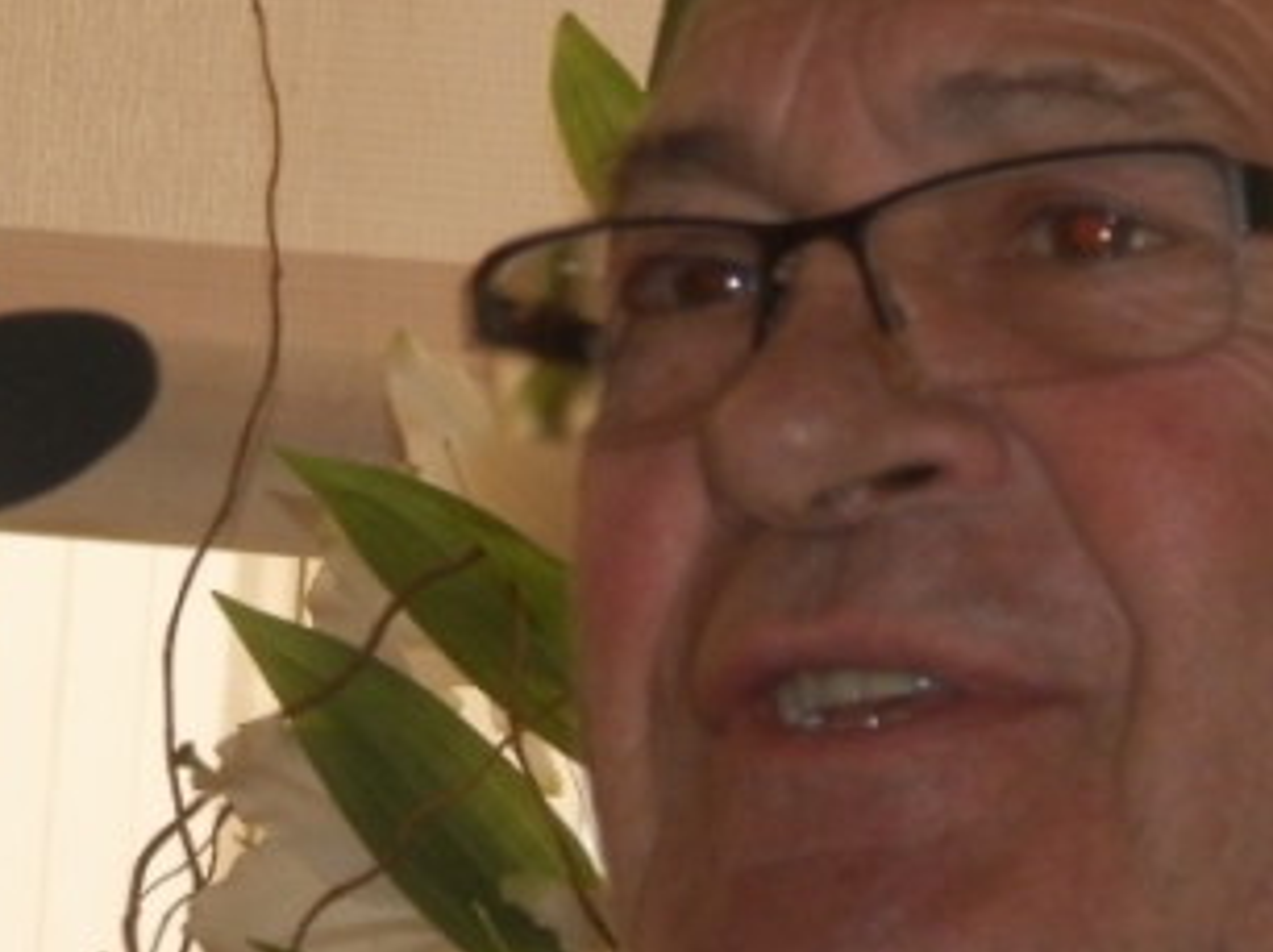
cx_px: 345
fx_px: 16242
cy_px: 1189
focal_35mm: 442
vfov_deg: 3.4
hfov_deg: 4.5
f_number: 4.7
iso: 125
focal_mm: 23.6
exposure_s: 1/50
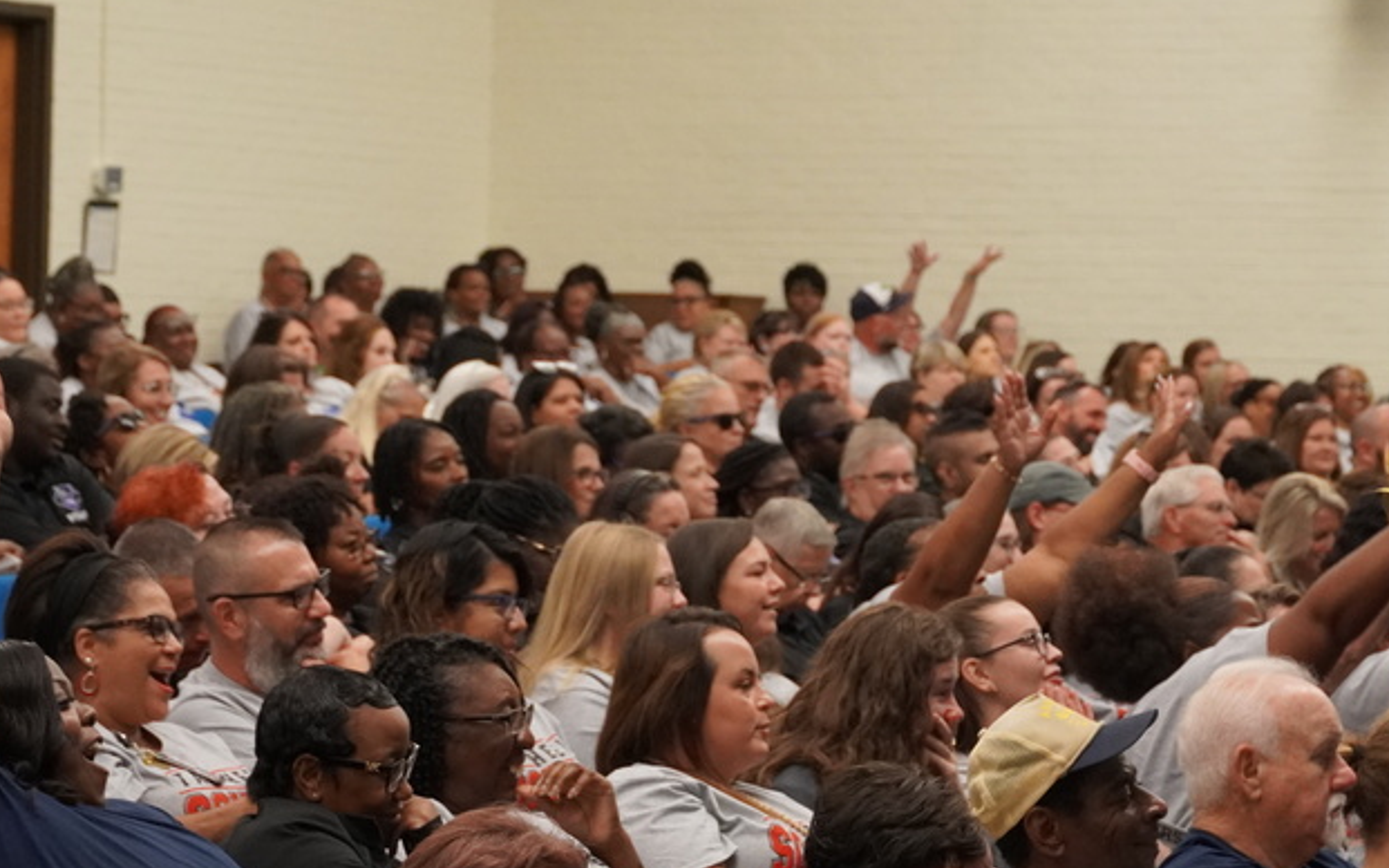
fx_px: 5823
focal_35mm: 154
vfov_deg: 8.5
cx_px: 582
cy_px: 538
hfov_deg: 13.6
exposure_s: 1/160
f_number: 5.6
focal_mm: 61
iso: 3200
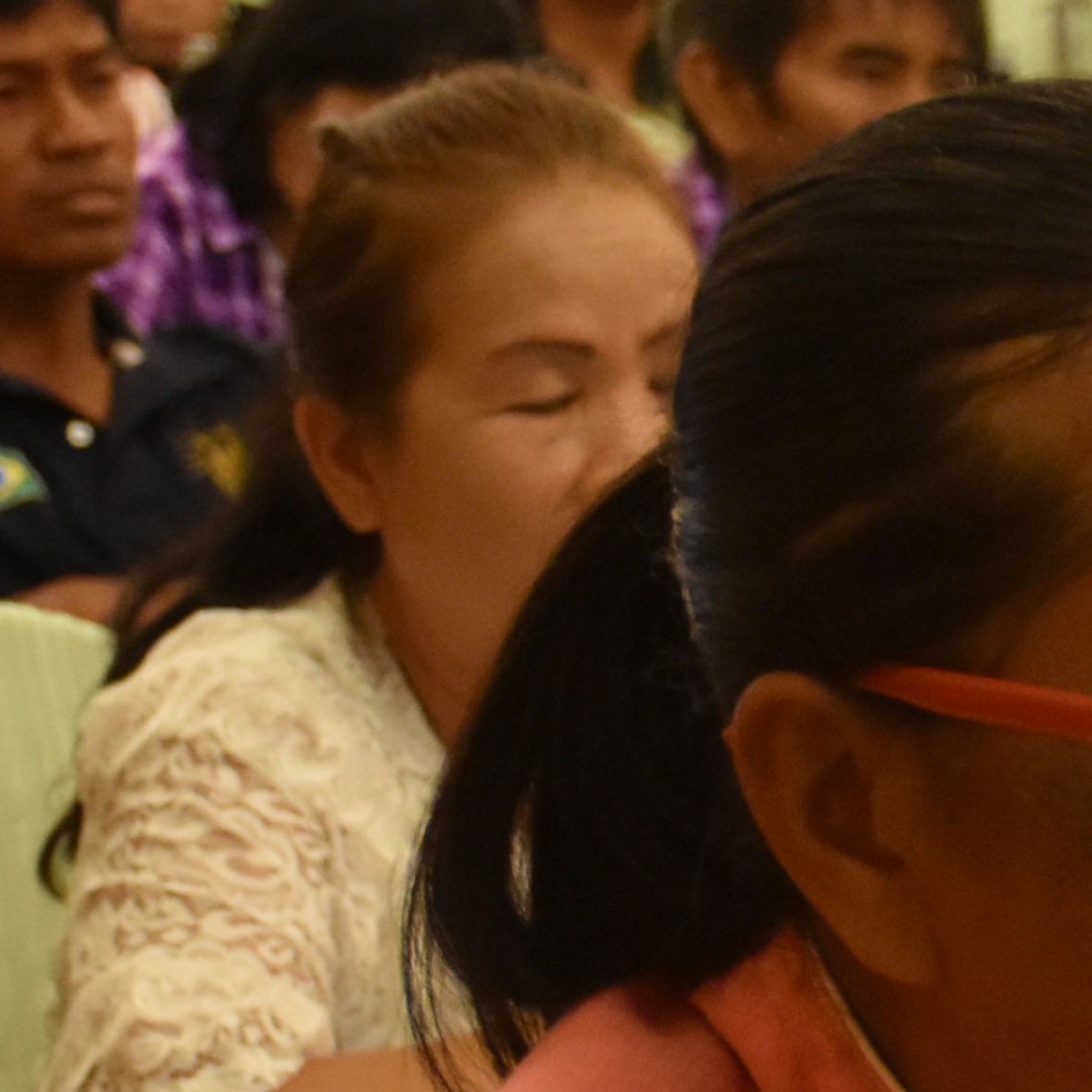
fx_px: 8216
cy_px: 993
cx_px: 2212
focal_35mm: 230
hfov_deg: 7.3
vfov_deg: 7.6
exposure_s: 1/60
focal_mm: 35
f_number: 4.2
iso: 1600
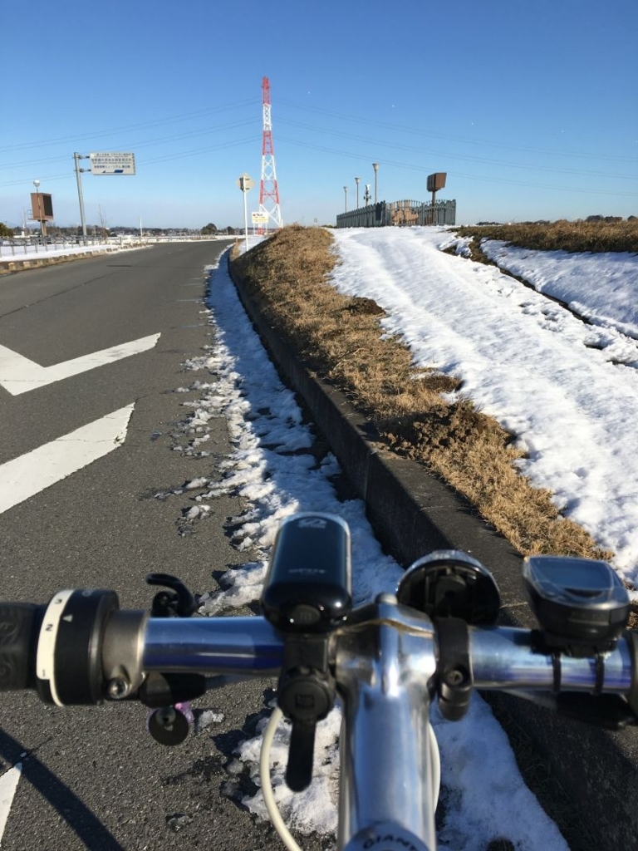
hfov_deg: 48.2
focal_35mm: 29
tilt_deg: -15.1
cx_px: 319
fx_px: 713
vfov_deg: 61.7
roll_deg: +1.6
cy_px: 426
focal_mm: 4.15
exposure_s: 1/2024
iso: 25
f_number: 2.2
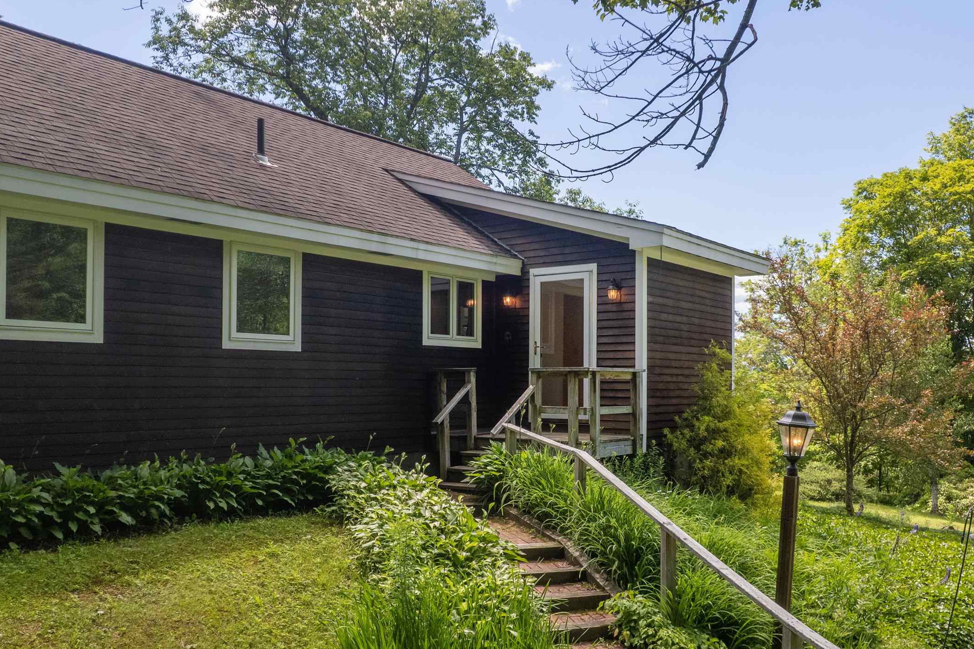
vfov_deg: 41.0
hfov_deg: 58.7
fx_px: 866
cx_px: 485
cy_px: 374
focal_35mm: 32
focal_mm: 8.38
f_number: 2.8
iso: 100
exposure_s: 1/125
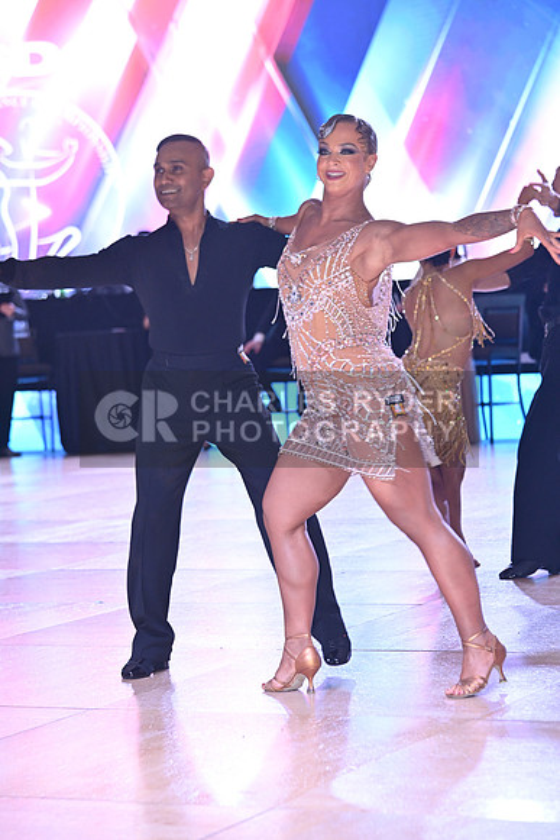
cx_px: 280
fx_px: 2448
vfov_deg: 19.5
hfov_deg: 13.0
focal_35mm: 105
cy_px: 420
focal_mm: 105
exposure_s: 1/200
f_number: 9
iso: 1600
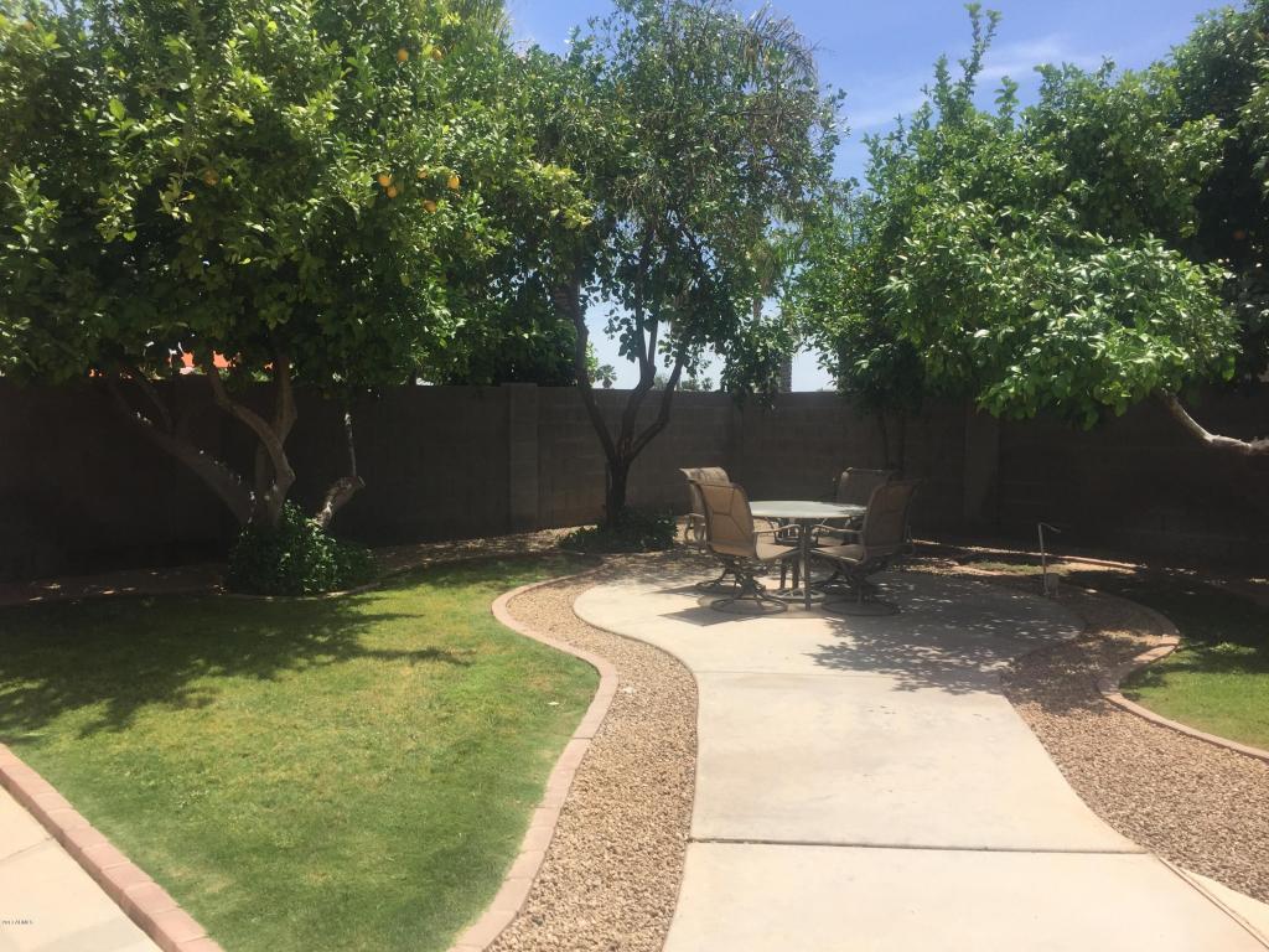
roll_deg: -0.7
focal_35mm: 29
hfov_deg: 61.7
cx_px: 634
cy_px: 476
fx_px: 1063
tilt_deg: -3.4
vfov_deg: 48.2
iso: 32
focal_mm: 4.15
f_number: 2.2
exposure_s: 1/1980
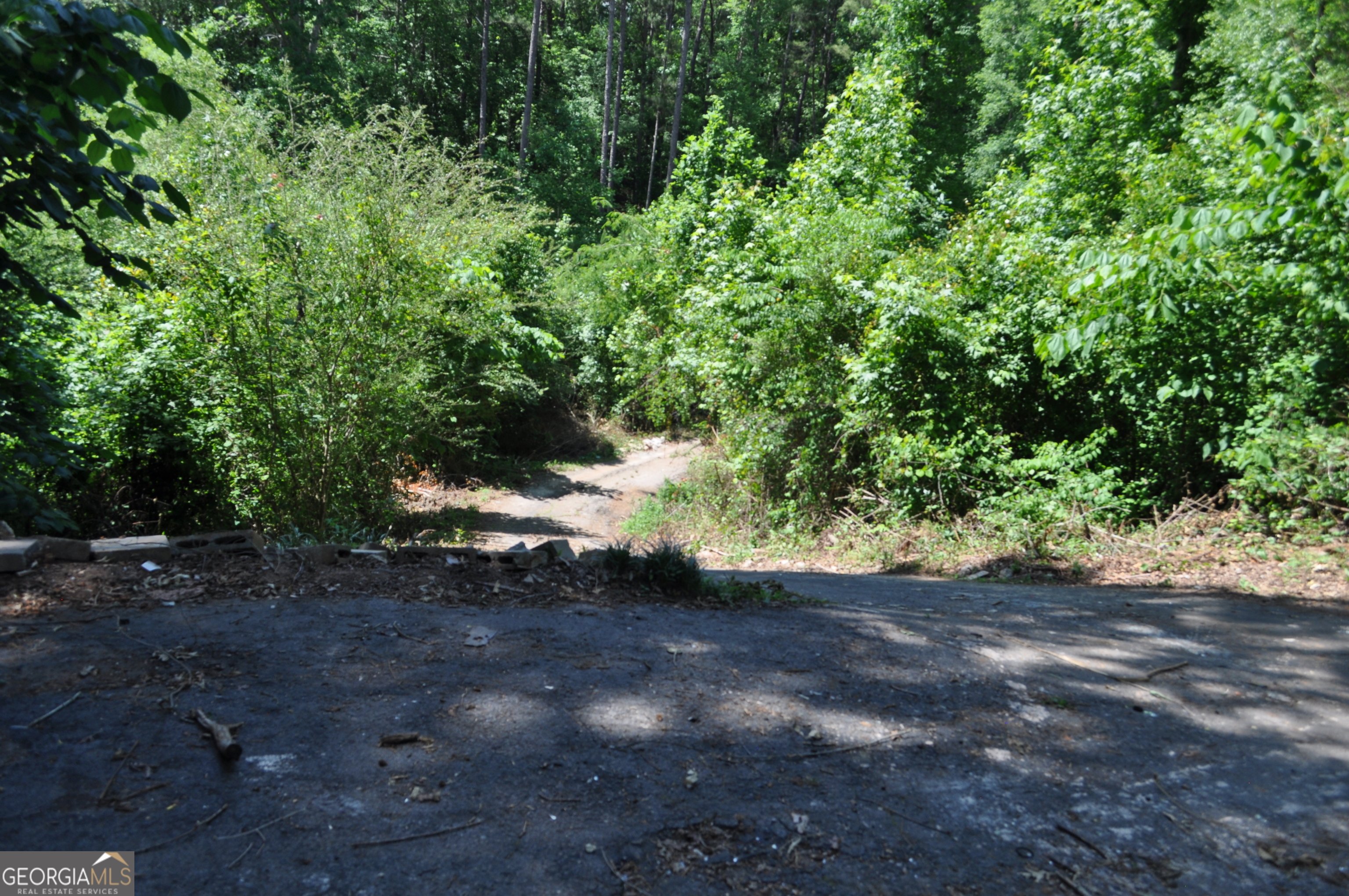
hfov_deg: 62.0
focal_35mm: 30
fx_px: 1123
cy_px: 448
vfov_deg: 43.5
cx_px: 674
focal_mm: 20
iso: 200
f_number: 7.1
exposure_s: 1/200
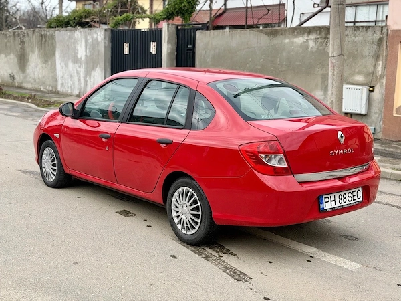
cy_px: 150
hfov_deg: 39.7
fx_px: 556
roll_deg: -1.9
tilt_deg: -11.2
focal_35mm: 48
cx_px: 200
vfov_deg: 30.3
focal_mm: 6.76
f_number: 1.78
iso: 64
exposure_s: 1/2088
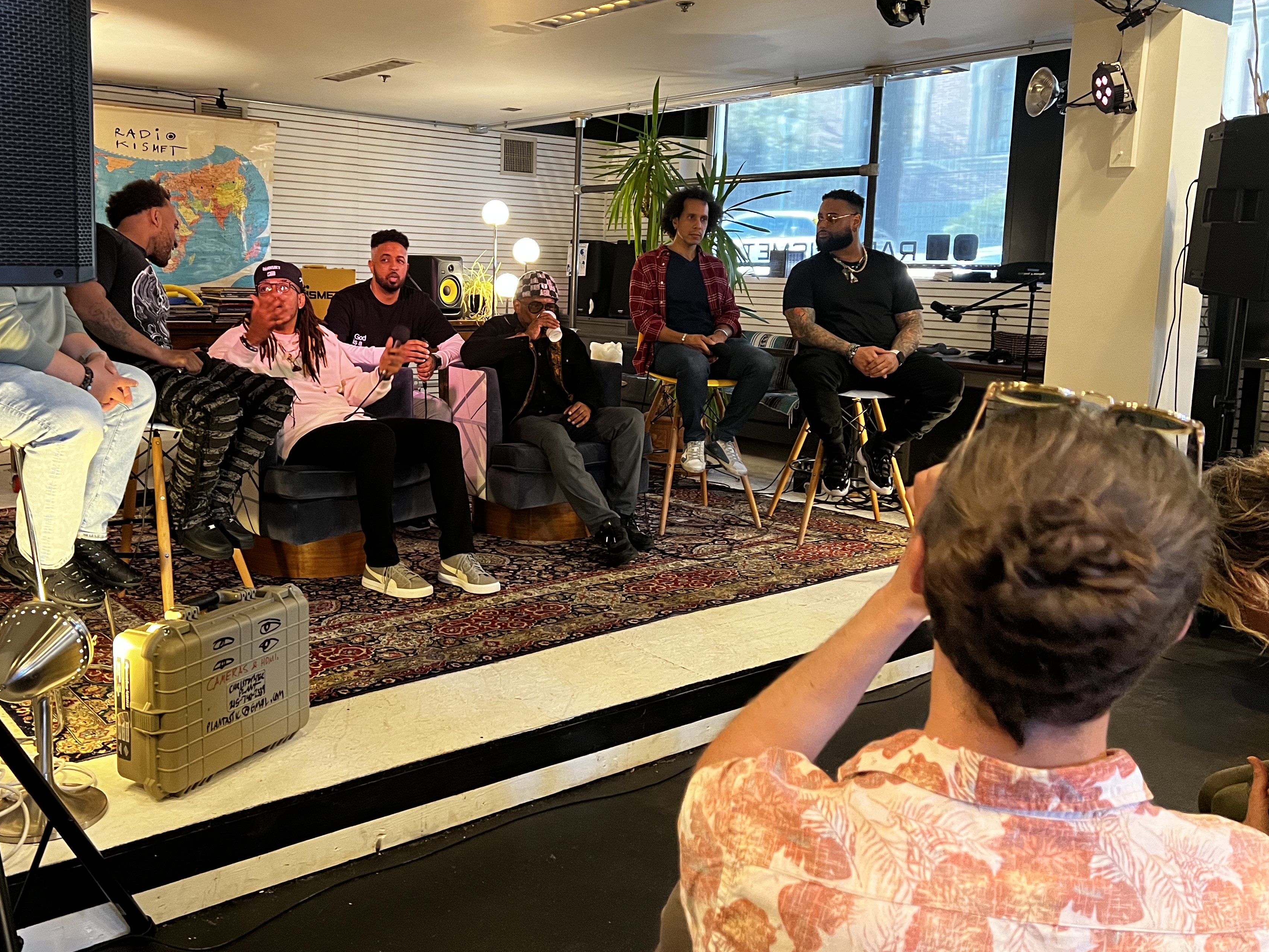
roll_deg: -0.6
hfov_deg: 58.0
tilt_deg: -6.7
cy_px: 396
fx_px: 1136
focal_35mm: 31
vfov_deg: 45.3
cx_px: 526
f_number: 1.5
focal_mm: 5.7
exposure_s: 1/40
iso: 400
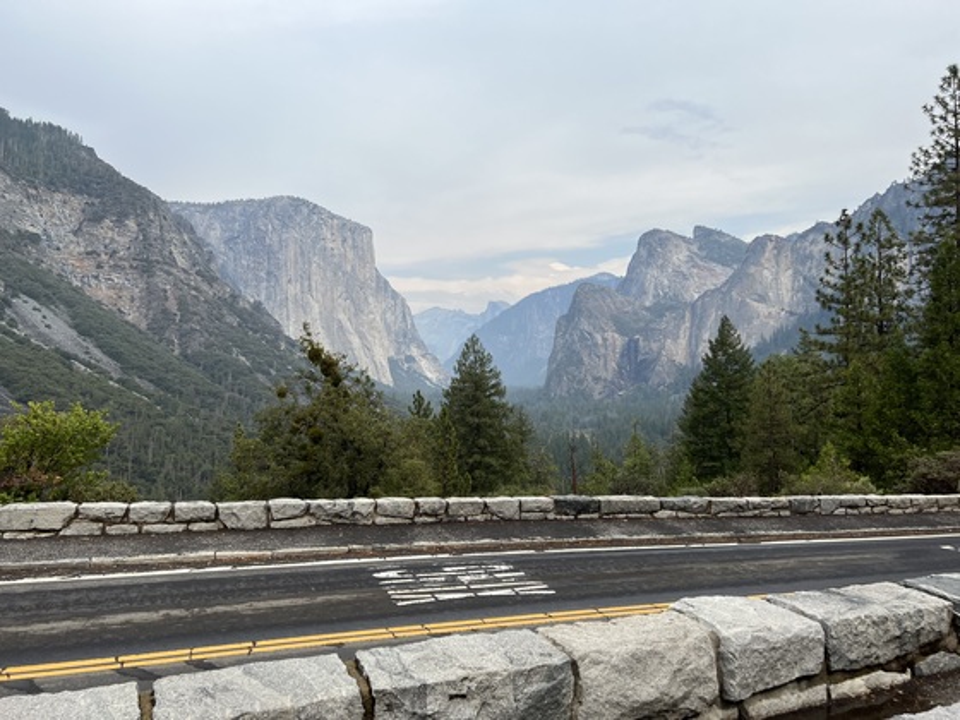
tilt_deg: -0.3
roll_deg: +0.3
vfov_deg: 53.1
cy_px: 360
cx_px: 480
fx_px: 721
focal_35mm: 26
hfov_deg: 67.3
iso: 50
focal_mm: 5.7
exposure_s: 1/4444
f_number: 1.5
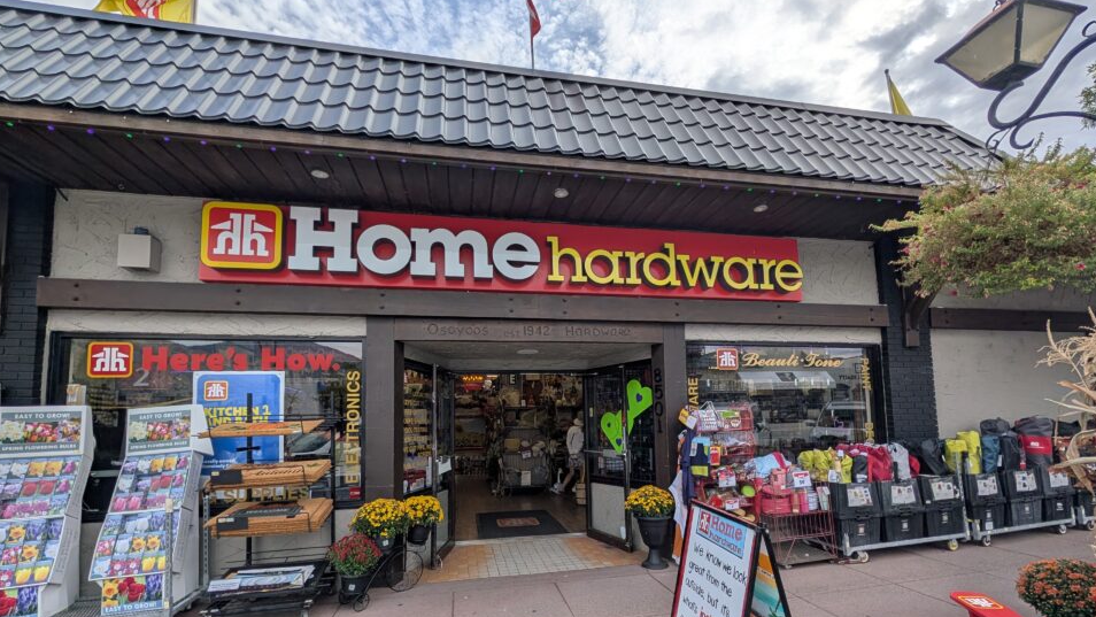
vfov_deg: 72.9
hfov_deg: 106.8
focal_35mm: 14
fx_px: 407
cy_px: 391
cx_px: 549
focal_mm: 2.02
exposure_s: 1/3247
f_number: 1.7
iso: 46
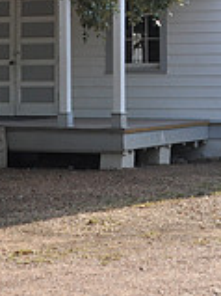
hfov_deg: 8.8
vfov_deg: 11.6
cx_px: 139
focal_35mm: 168
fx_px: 1432
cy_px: -47
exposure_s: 1/200
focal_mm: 32
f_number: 7.1
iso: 200
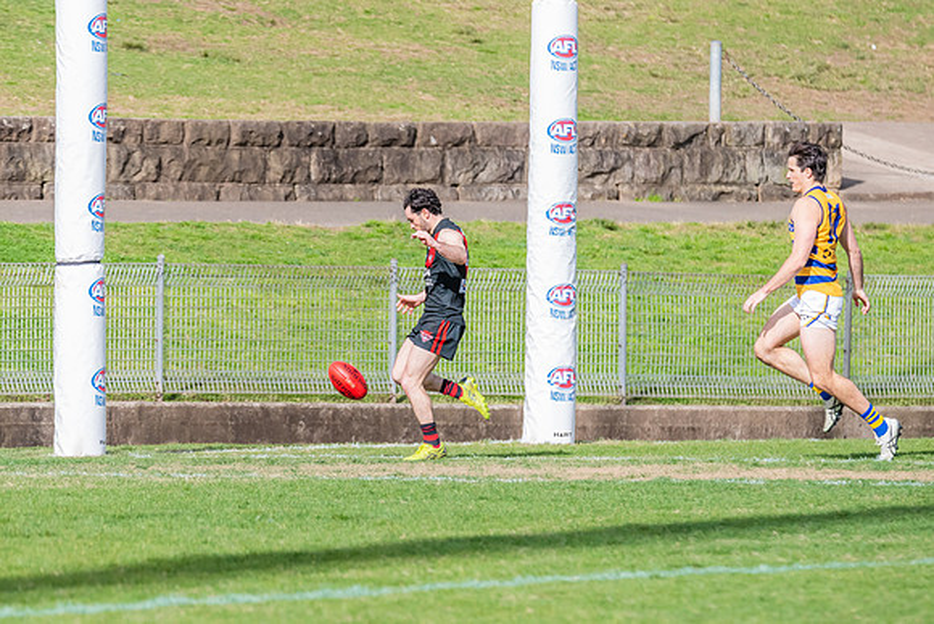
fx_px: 12298
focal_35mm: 474
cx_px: 355
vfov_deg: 2.9
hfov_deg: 4.3
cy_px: 330
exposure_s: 1/1600
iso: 800
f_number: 10
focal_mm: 350
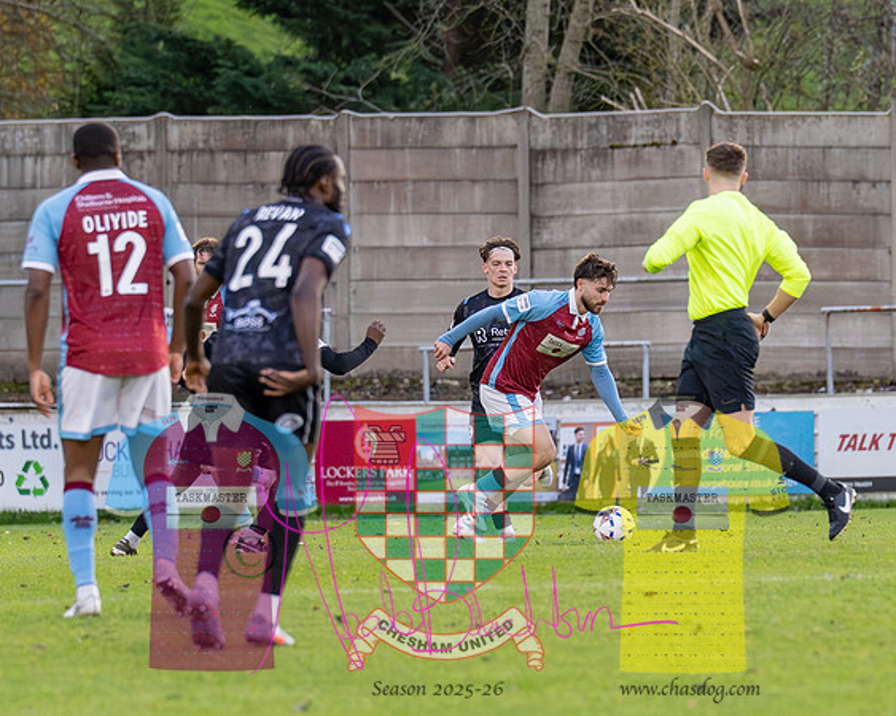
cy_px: 388
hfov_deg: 3.6
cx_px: 518
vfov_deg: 2.9
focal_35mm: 540
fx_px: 14318
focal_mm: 200
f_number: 4
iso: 4000
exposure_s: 1/1250
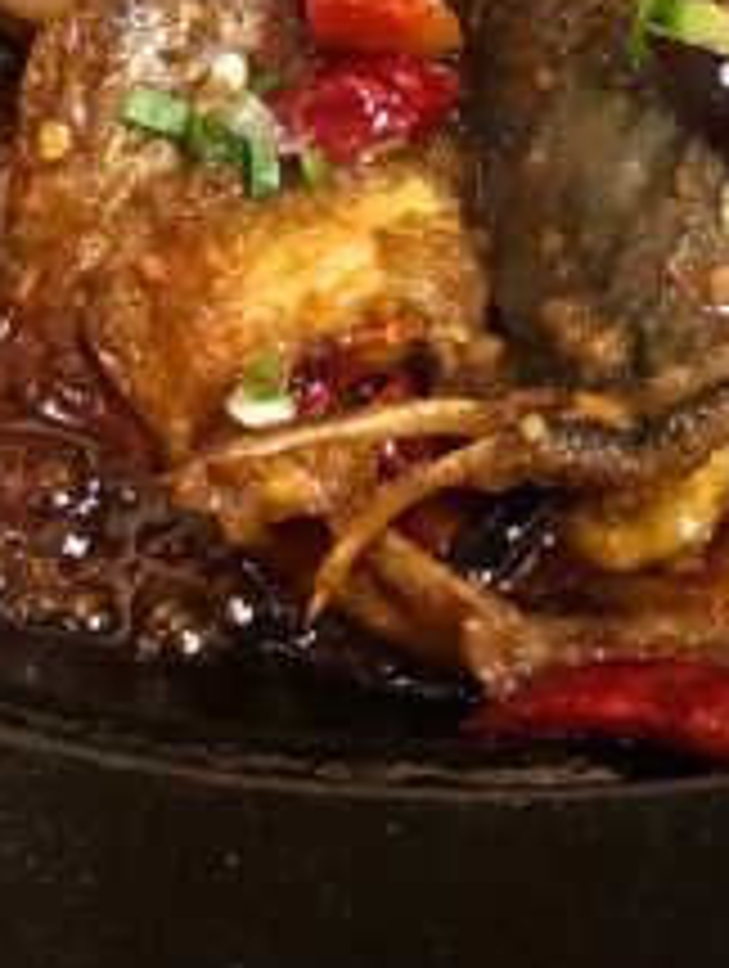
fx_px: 2548
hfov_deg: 16.3
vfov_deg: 20.4
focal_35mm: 91
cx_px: 416
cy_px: -135
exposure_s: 1/17
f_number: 1.8
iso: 100
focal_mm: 3.99
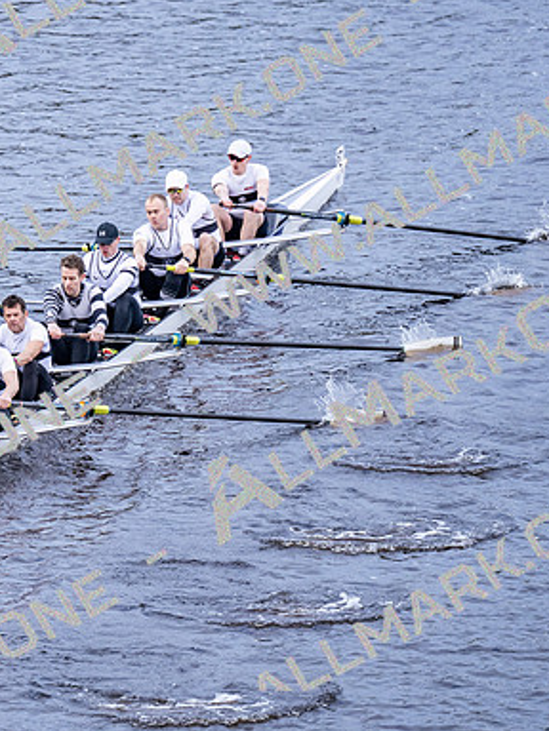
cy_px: 366
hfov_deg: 3.4
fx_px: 9220
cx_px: 44
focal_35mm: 436
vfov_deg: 4.5
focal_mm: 200
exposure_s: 1/2000
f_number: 2.8
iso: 1000
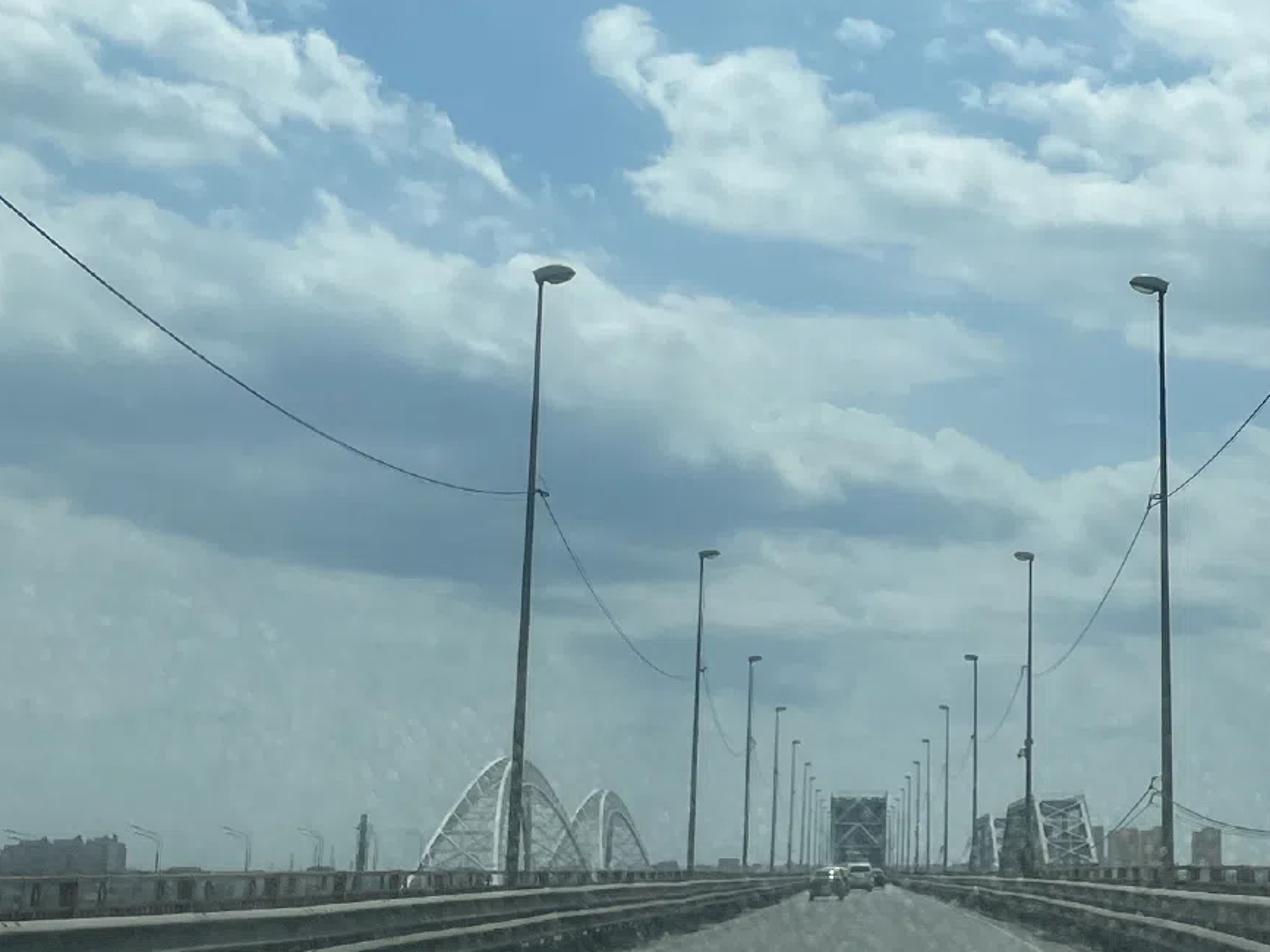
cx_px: 1144
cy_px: 350
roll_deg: +2.4
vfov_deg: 20.4
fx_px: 2641
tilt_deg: +11.2
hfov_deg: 26.2
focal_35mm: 72
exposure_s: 1/13333
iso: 32
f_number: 1.6
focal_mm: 4.2
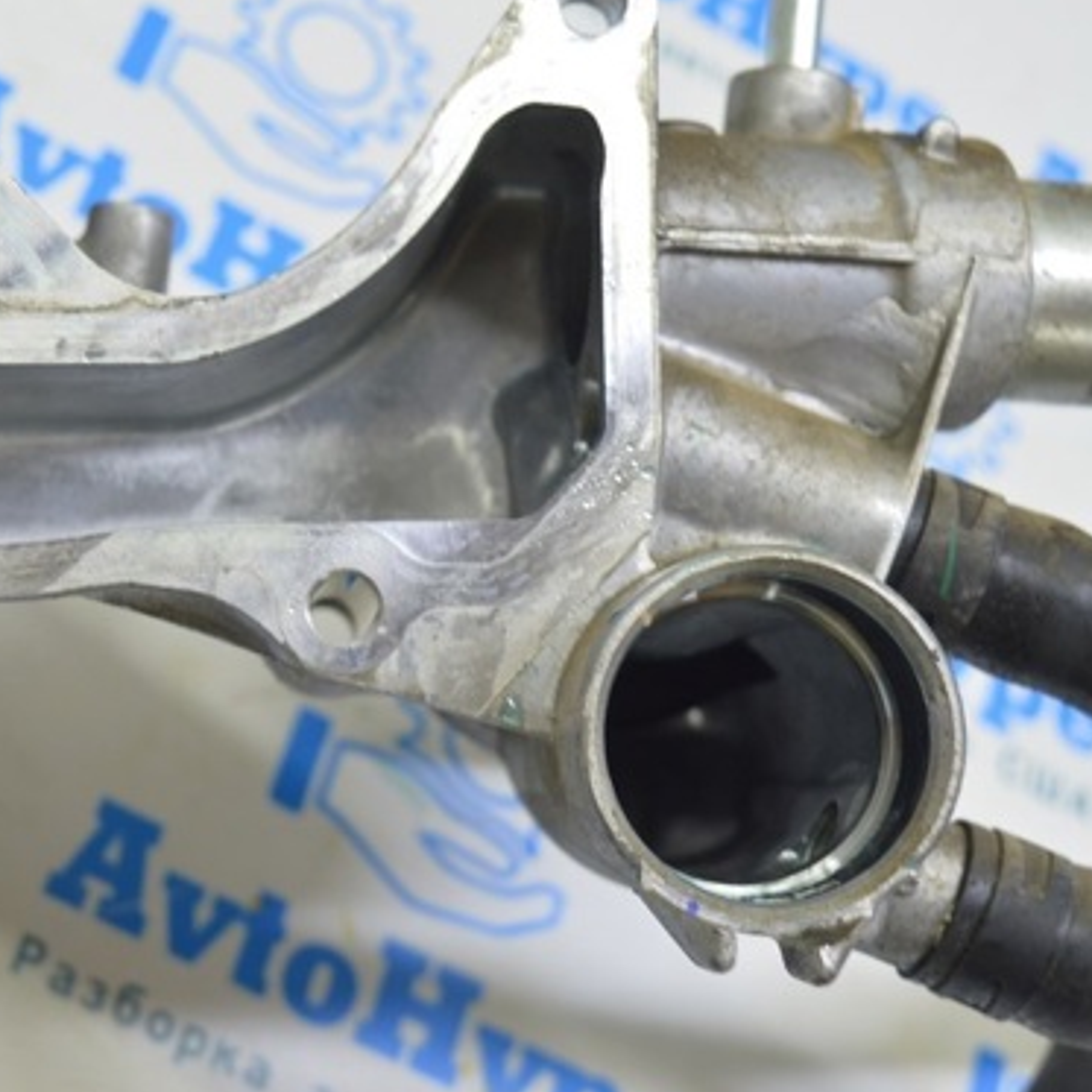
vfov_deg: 25.5
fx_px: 2417
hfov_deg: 24.9
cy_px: 520
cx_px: 167
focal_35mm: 68
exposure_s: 1/20
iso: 400
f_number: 5.6
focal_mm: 31
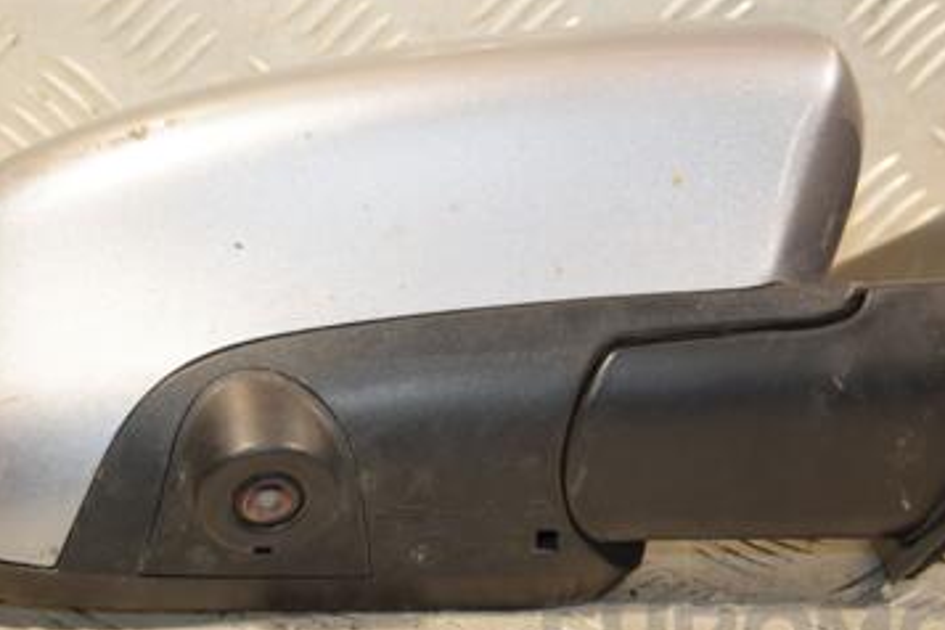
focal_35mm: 121
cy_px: 289
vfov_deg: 11.3
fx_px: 3176
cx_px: 492
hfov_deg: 16.9
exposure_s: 1/200
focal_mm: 48
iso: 800
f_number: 5.6
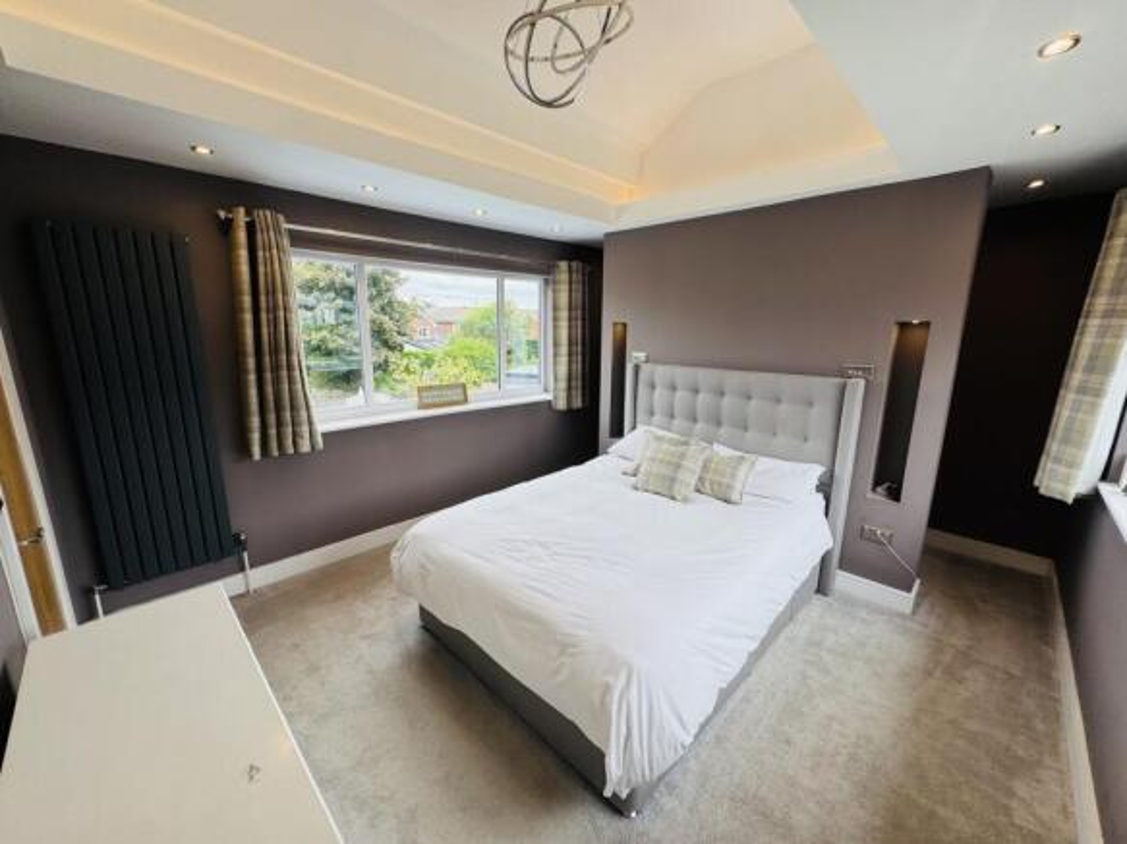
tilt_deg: -11.9
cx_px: 564
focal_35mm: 14
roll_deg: -1.3
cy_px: 422
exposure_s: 1/138
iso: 40
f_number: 2.2
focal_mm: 2.22
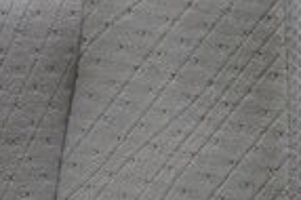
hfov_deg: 9.0
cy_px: 75
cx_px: -305
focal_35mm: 215
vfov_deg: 6.4
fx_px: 1796
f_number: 5.6
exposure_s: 1/20
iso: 400
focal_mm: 20
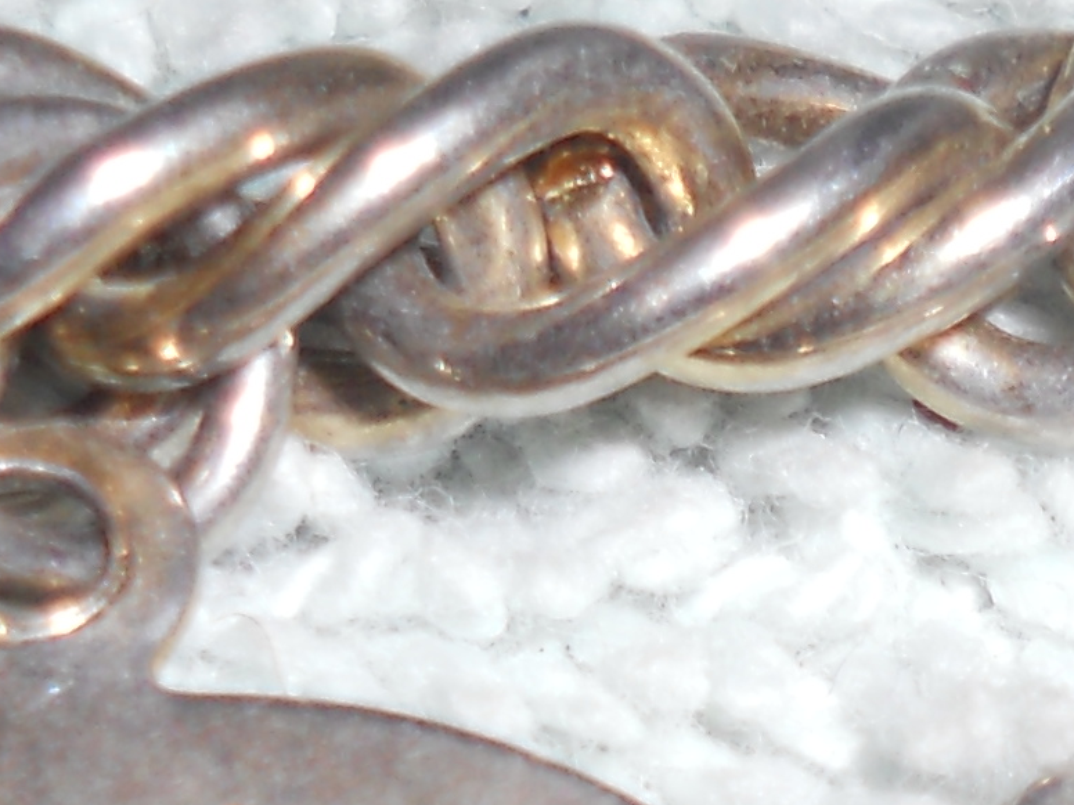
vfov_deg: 8.7
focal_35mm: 165
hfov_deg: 11.8
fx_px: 5119
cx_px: 1156
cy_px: 1322
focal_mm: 5.8
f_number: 8.8
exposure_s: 1/25
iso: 80
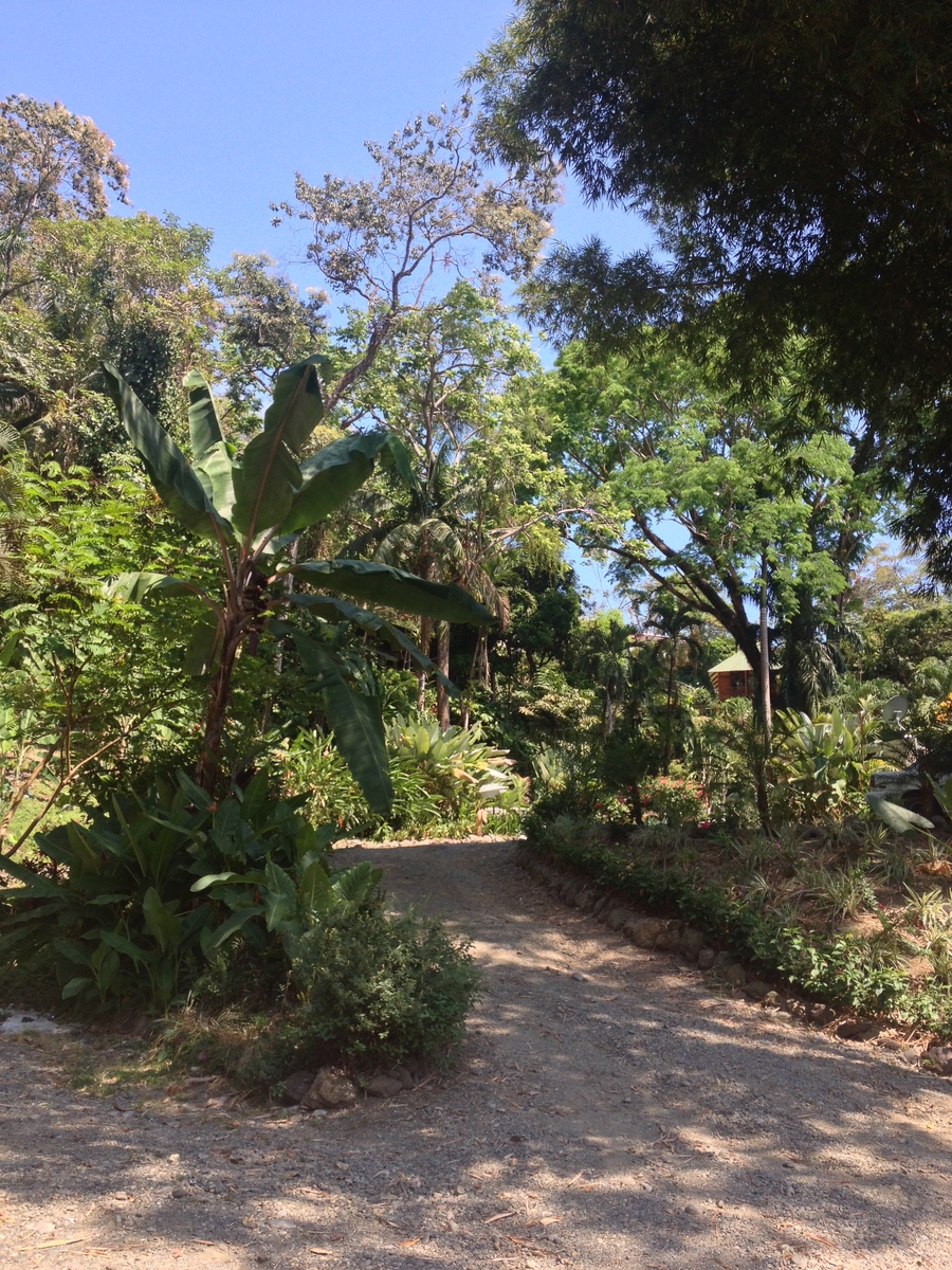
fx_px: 1283
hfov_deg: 40.7
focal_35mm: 35
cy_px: 635
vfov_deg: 52.6
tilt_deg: +11.7
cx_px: 476
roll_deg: +0.7
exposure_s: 1/575
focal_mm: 4.28
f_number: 2.4
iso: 50
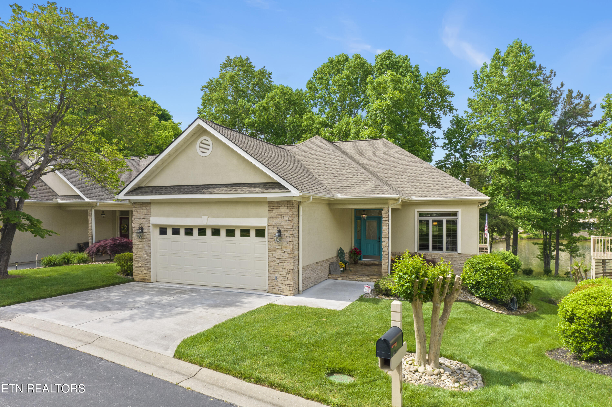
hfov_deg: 78.6
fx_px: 374
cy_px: 204
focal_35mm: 22
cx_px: 306
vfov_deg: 57.2
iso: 100
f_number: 2.8
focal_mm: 8.38
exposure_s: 1/500
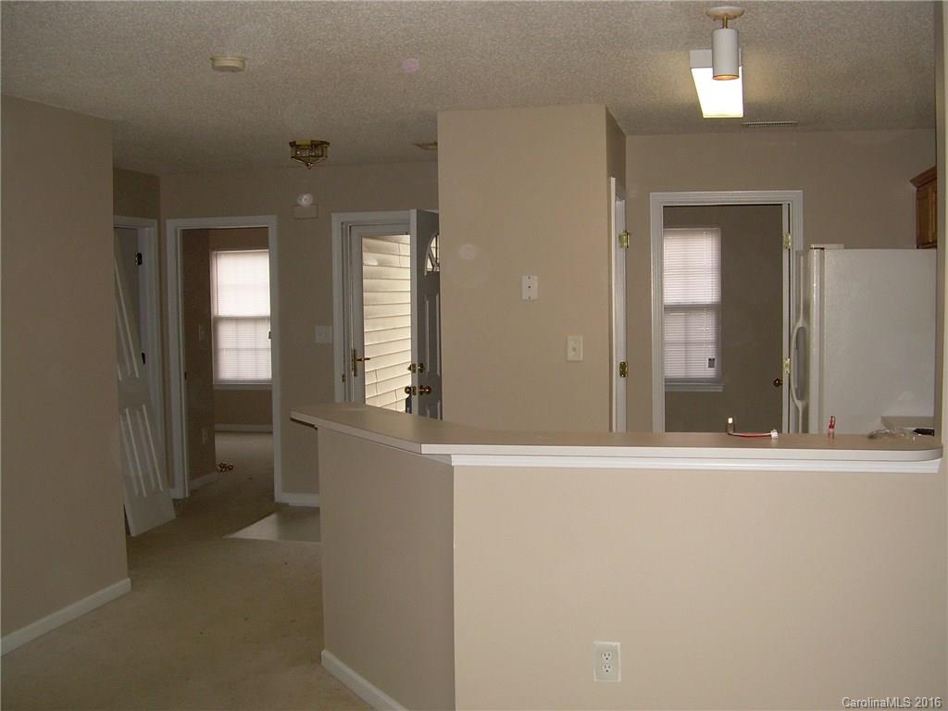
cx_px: 474
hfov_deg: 49.0
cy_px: 356
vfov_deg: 37.7
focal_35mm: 38
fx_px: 1041
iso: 130
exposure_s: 1/60
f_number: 2.8
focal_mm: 6.3
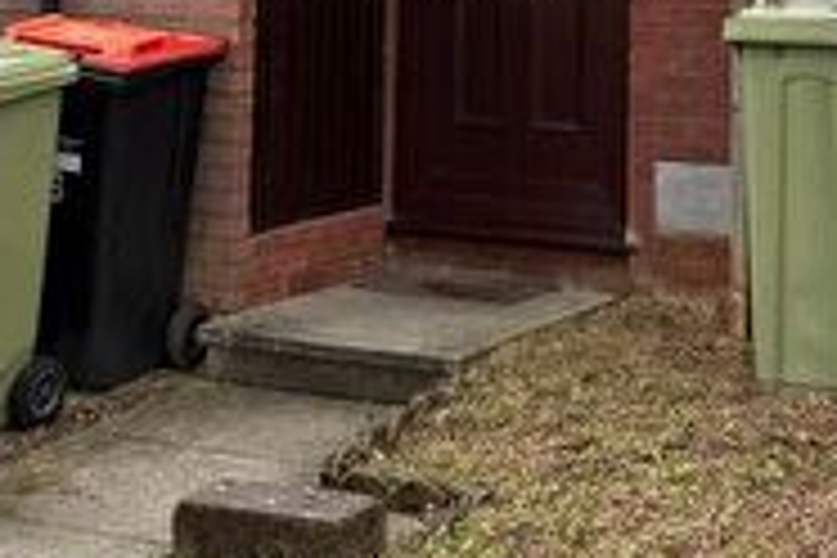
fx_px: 2185
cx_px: 518
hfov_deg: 21.6
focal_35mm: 94
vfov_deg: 13.6
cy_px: -290
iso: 100
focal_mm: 6.76
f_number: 1.78
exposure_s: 1/2907
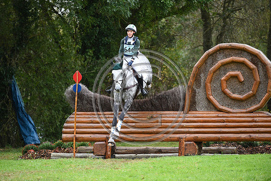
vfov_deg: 4.0
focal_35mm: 340
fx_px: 2558
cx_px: 136
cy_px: 90
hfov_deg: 6.1
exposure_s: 1/1250
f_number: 4.5
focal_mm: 340
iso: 1400
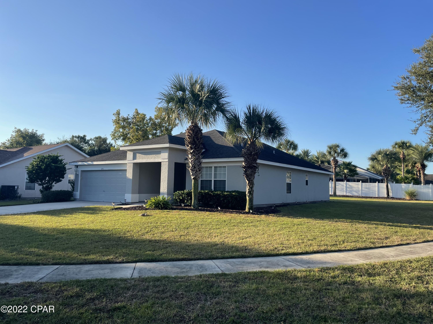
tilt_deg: +4.5
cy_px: 162
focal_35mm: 26
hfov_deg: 67.3
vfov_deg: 53.1
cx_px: 216
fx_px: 325
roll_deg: -0.5
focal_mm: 4.2
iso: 32
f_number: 1.6
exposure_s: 1/1984
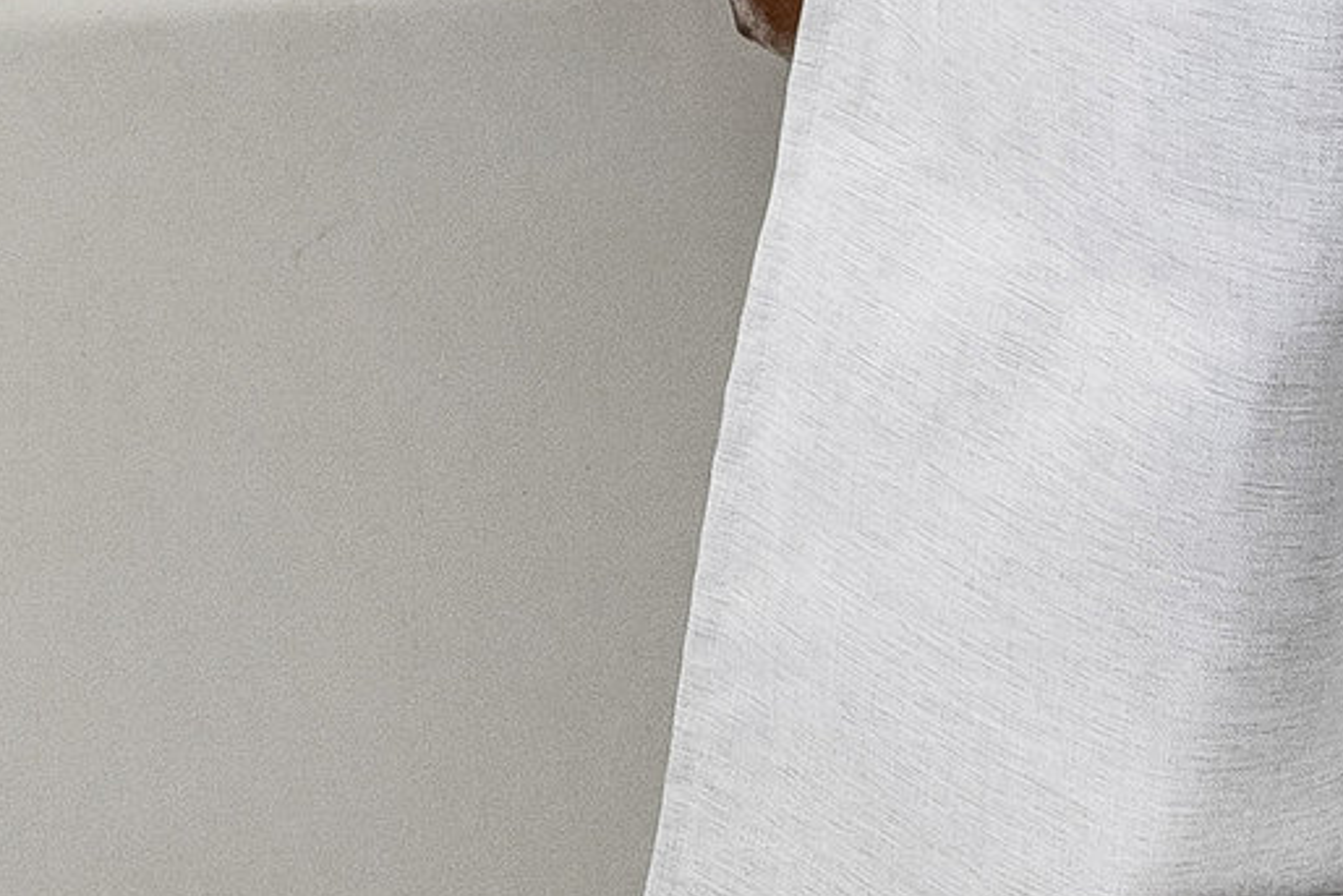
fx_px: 4081
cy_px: -763
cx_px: -1076
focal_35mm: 109
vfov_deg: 11.5
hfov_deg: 15.9
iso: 400
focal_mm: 12.5
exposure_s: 1/30
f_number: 7.1
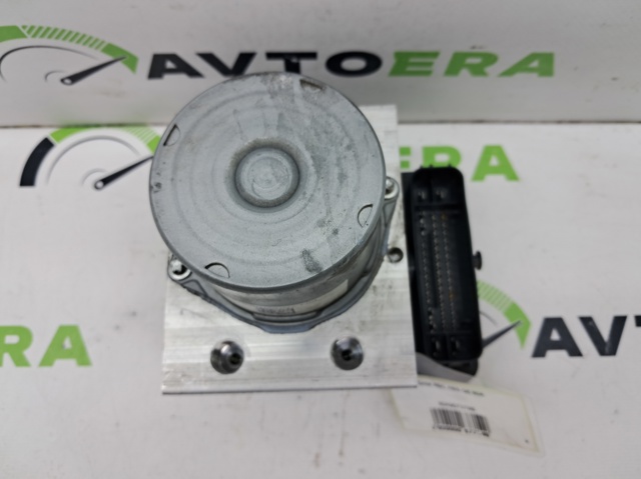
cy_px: 240
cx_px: 320
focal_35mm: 27
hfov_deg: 65.4
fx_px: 500
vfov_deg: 51.3
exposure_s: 1/50
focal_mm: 4
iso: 50
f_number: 1.8
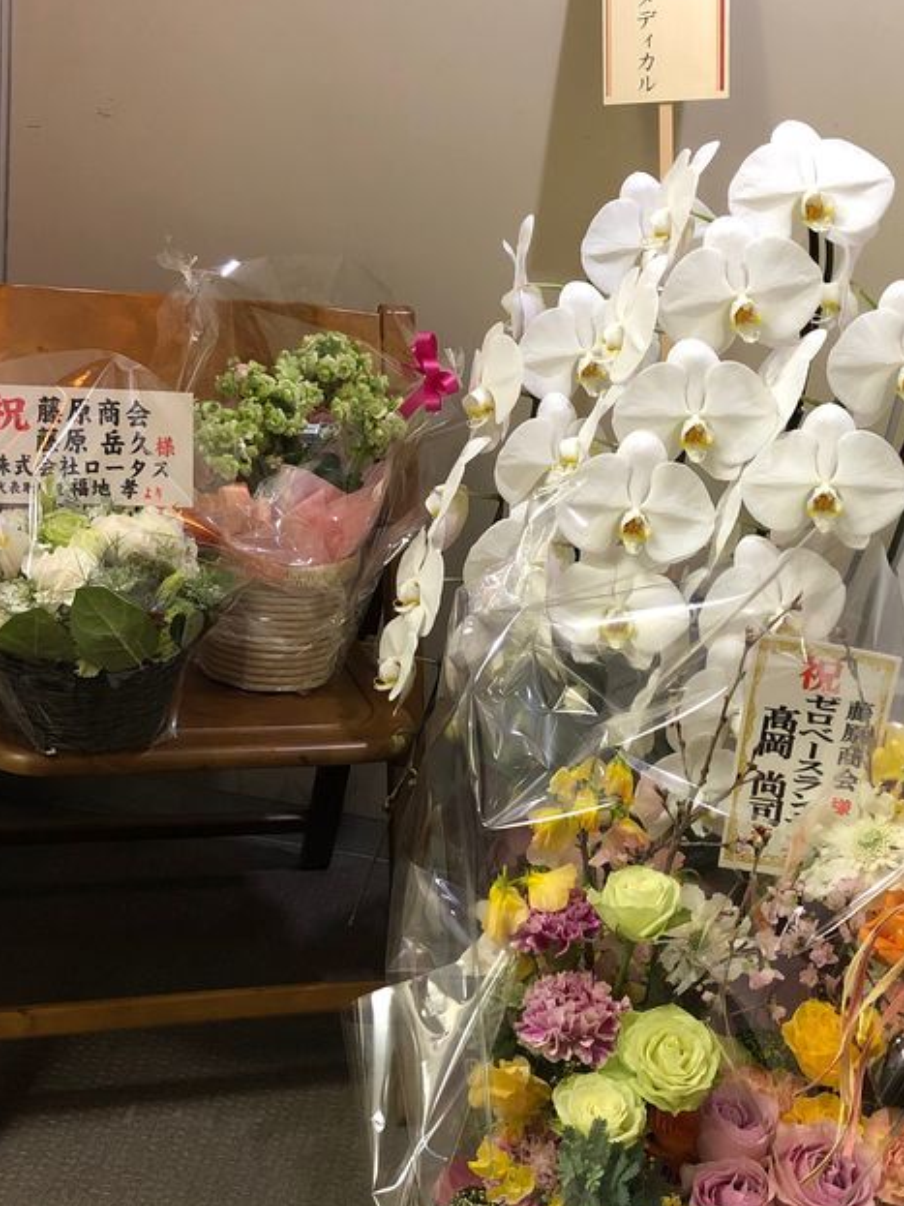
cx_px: 482
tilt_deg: -24.6
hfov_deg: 31.5
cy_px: 703
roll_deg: -8.7
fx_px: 1602
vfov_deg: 41.1
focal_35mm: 46
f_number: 1.8
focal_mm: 4
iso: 80
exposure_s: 1/17
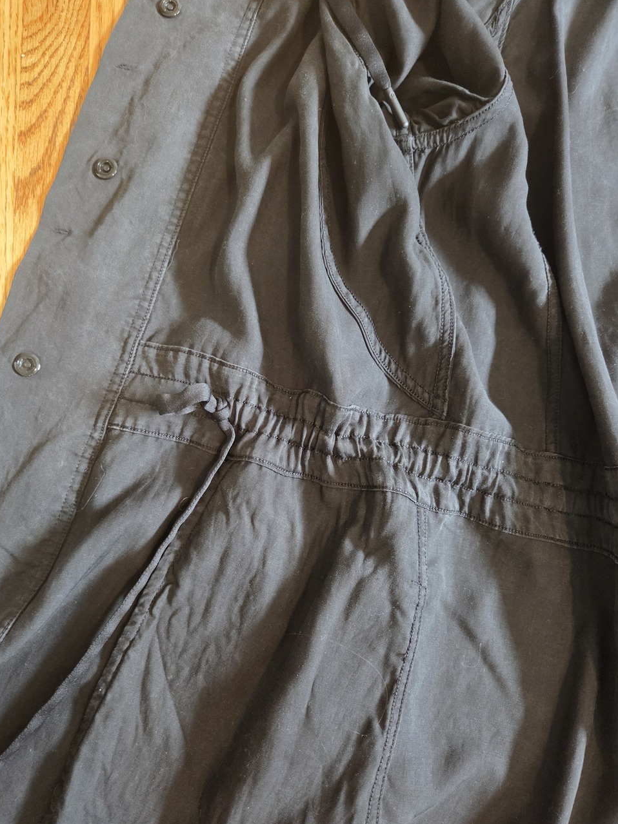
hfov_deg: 56.8
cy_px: 427
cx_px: 297
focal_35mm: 24
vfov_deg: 71.6
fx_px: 571
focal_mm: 5.4
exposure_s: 1/120
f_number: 1.8
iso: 1000
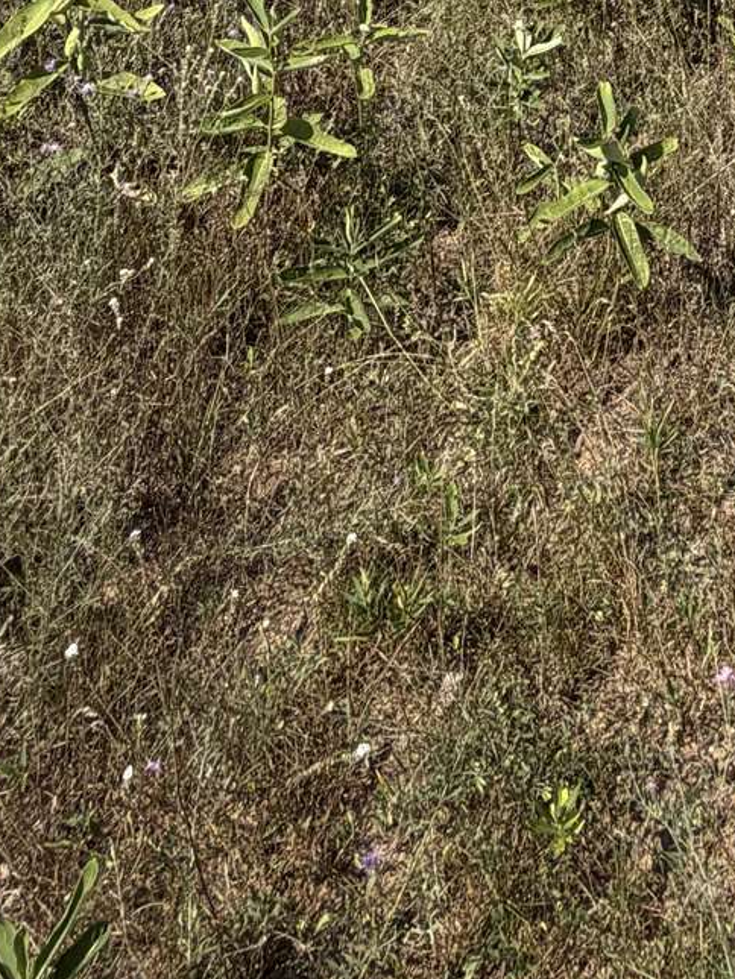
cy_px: -512
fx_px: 1415
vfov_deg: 26.6
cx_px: 831
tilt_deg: -11.0
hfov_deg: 26.5
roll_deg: -1.0
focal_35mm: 50
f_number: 2.2
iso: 25
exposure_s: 1/770
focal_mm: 2.22
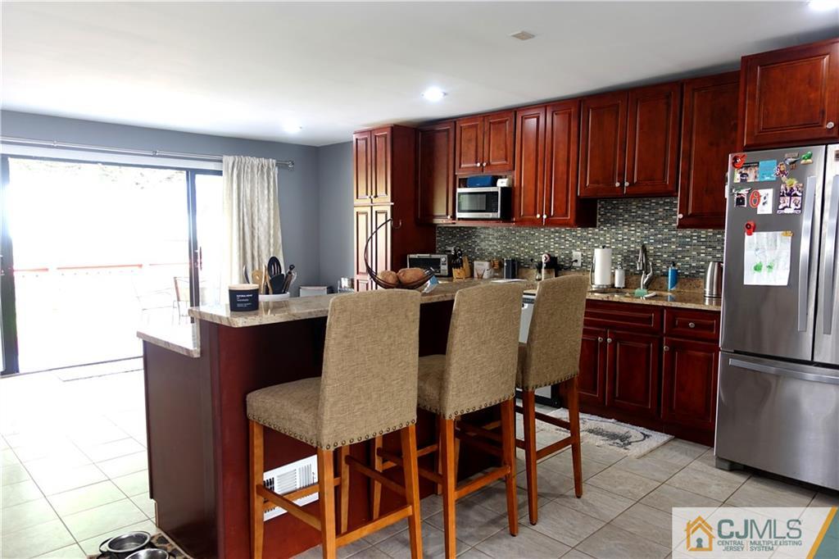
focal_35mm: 24
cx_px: 420
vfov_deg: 53.1
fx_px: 559
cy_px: 280
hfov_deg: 73.8
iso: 125
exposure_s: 1/30
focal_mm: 8.8
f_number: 2
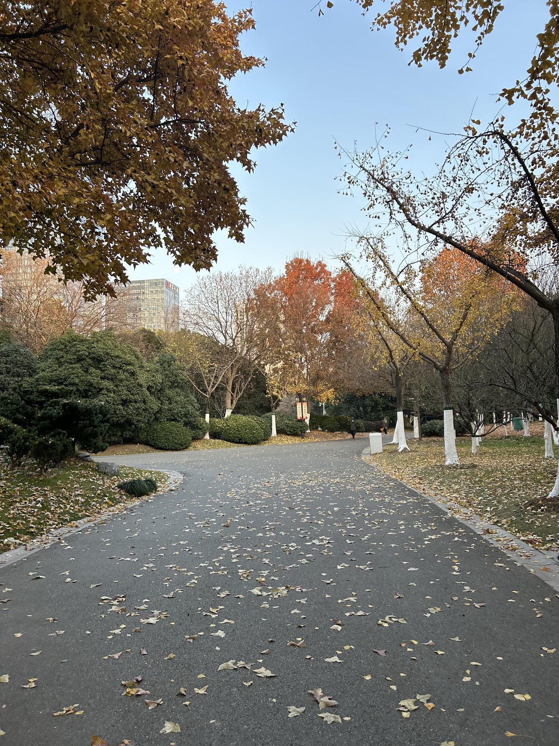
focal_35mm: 26
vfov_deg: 67.3
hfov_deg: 53.1
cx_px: 280
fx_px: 560
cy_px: 373
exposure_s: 1/419
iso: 50
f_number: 1.5
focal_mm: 5.7
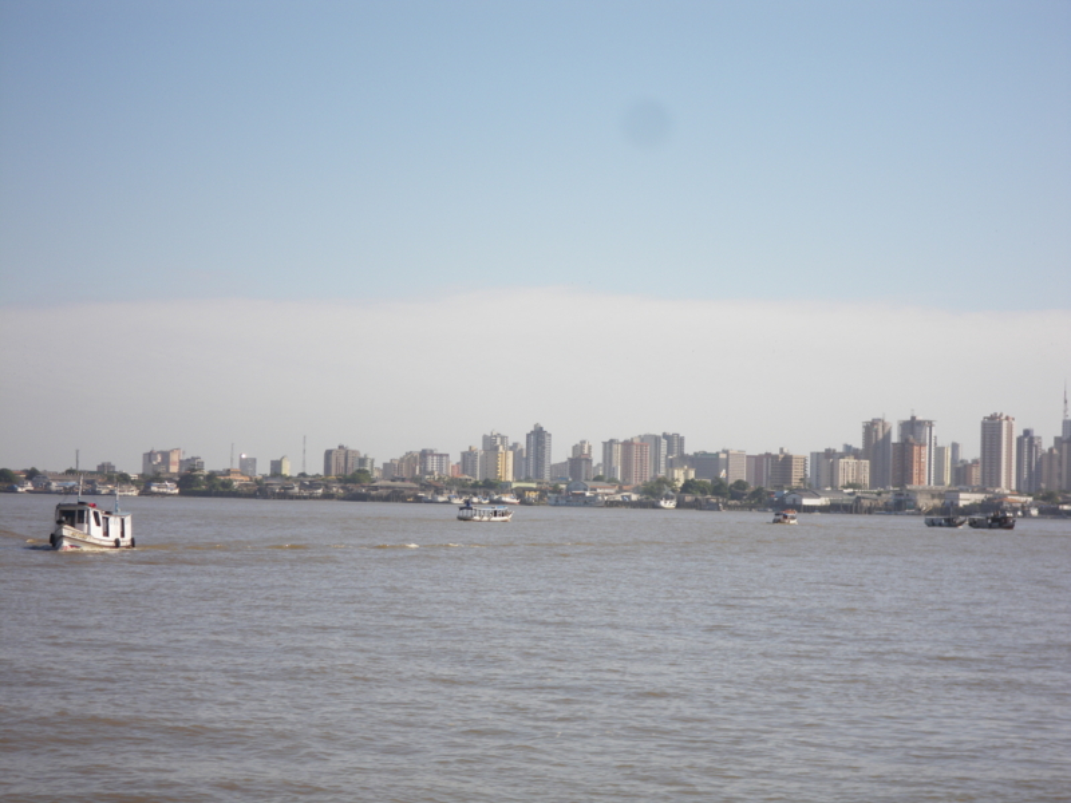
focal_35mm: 93
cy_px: 402
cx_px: 536
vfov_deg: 15.9
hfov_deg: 21.1
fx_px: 2877
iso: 64
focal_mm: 16.5
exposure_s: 1/250
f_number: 5.3
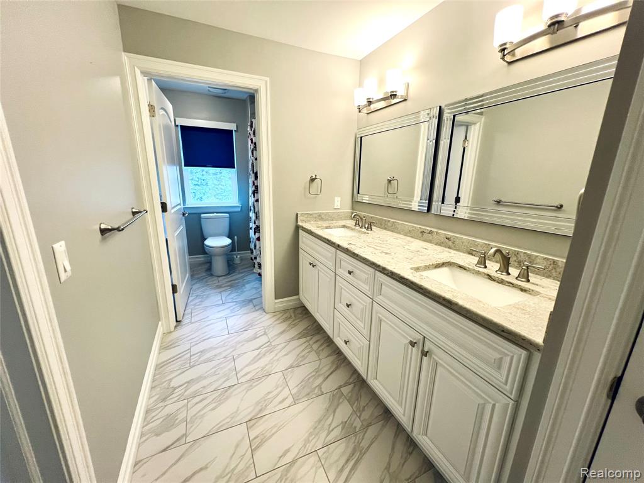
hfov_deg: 106.2
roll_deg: -0.8
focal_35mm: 13
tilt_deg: -14.1
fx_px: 242
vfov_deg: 89.9
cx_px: 322
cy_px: 242
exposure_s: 1/120
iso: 200
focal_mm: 1.57
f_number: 1.8
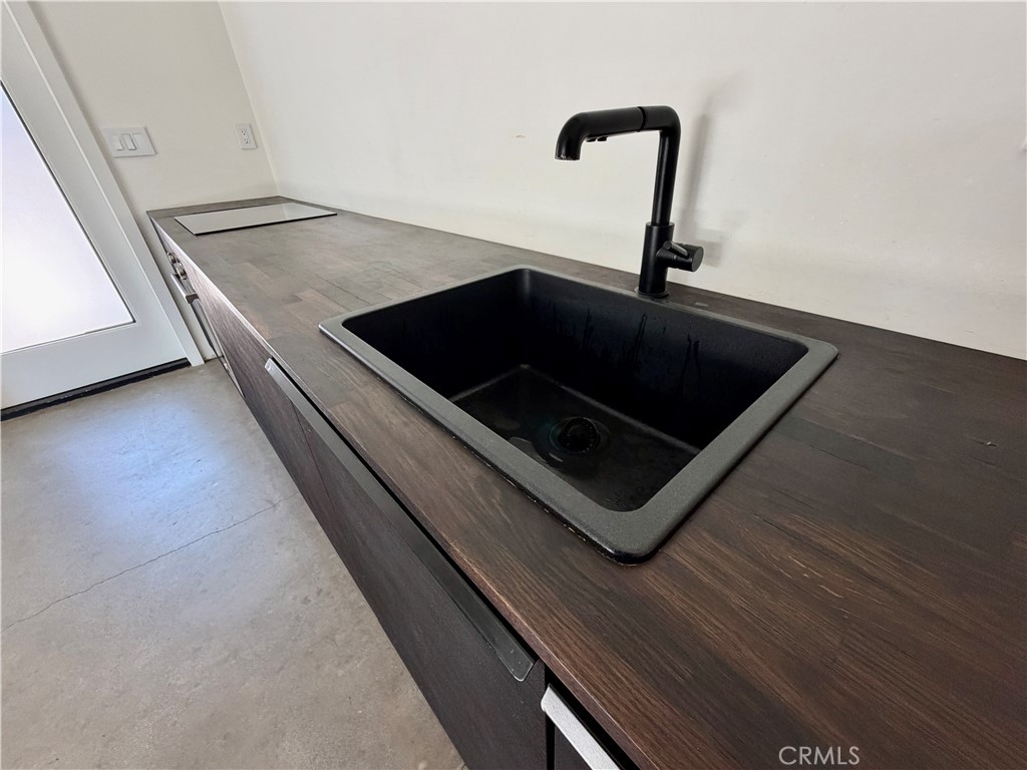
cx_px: 514
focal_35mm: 14
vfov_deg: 85.7
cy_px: 385
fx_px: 415
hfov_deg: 102.1
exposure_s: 1/112
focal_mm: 2.22
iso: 320
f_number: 2.2
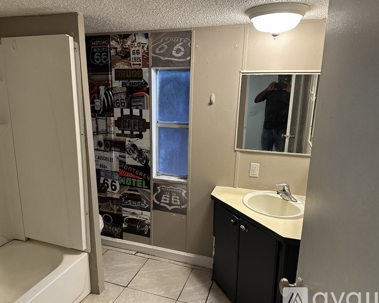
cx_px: 174
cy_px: 155
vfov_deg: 54.9
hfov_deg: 65.9
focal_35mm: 26
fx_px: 292
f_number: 1.78
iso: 200
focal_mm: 6.86
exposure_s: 1/60
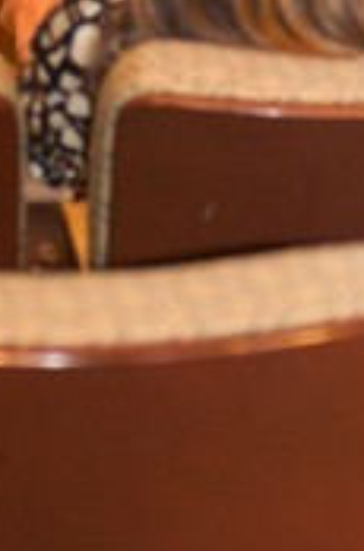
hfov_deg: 3.8
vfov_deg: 5.6
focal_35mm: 363
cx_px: -101
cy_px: -317
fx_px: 5538
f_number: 2.8
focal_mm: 70
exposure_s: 1/125
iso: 800
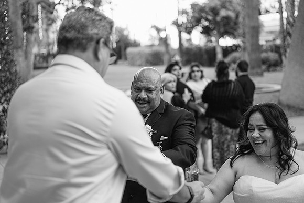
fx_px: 449
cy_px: 95
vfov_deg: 25.4
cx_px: 148
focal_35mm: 53
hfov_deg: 37.4
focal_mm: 50
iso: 100
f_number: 2
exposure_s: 1/320
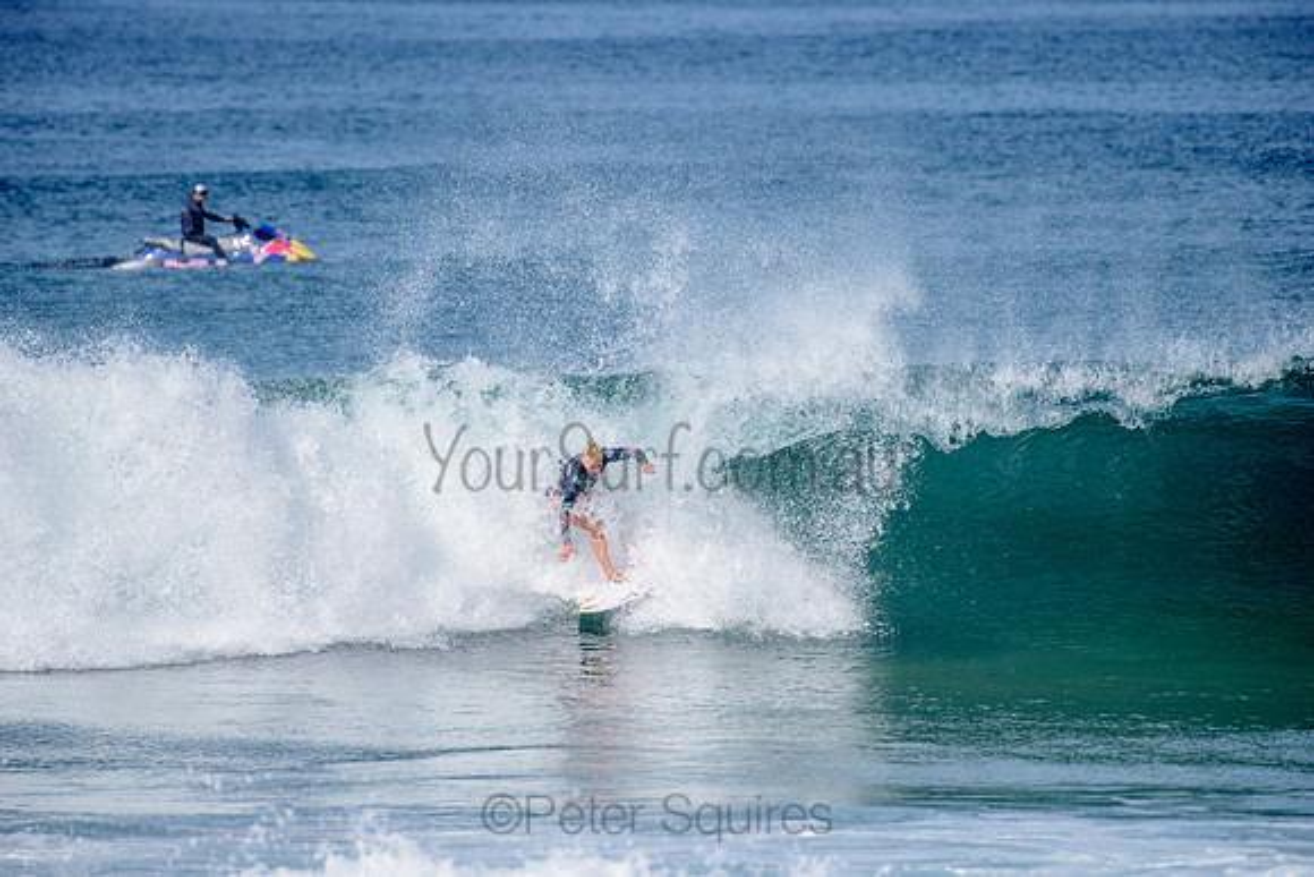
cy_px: 438
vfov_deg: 2.8
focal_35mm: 500
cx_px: 657
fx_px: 18253
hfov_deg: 4.1
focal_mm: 500
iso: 250
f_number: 6.3
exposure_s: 1/2500
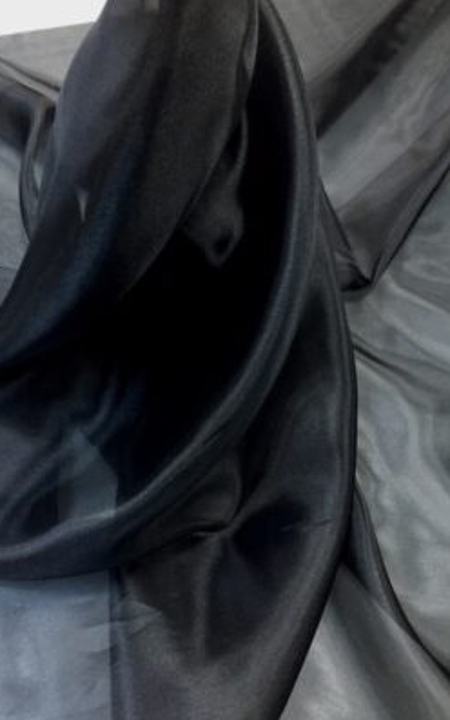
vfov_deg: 61.2
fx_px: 609
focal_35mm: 31
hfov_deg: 40.5
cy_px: 359
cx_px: 187
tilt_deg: -61.8
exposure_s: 1/33
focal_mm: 4.15
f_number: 2.2
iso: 200
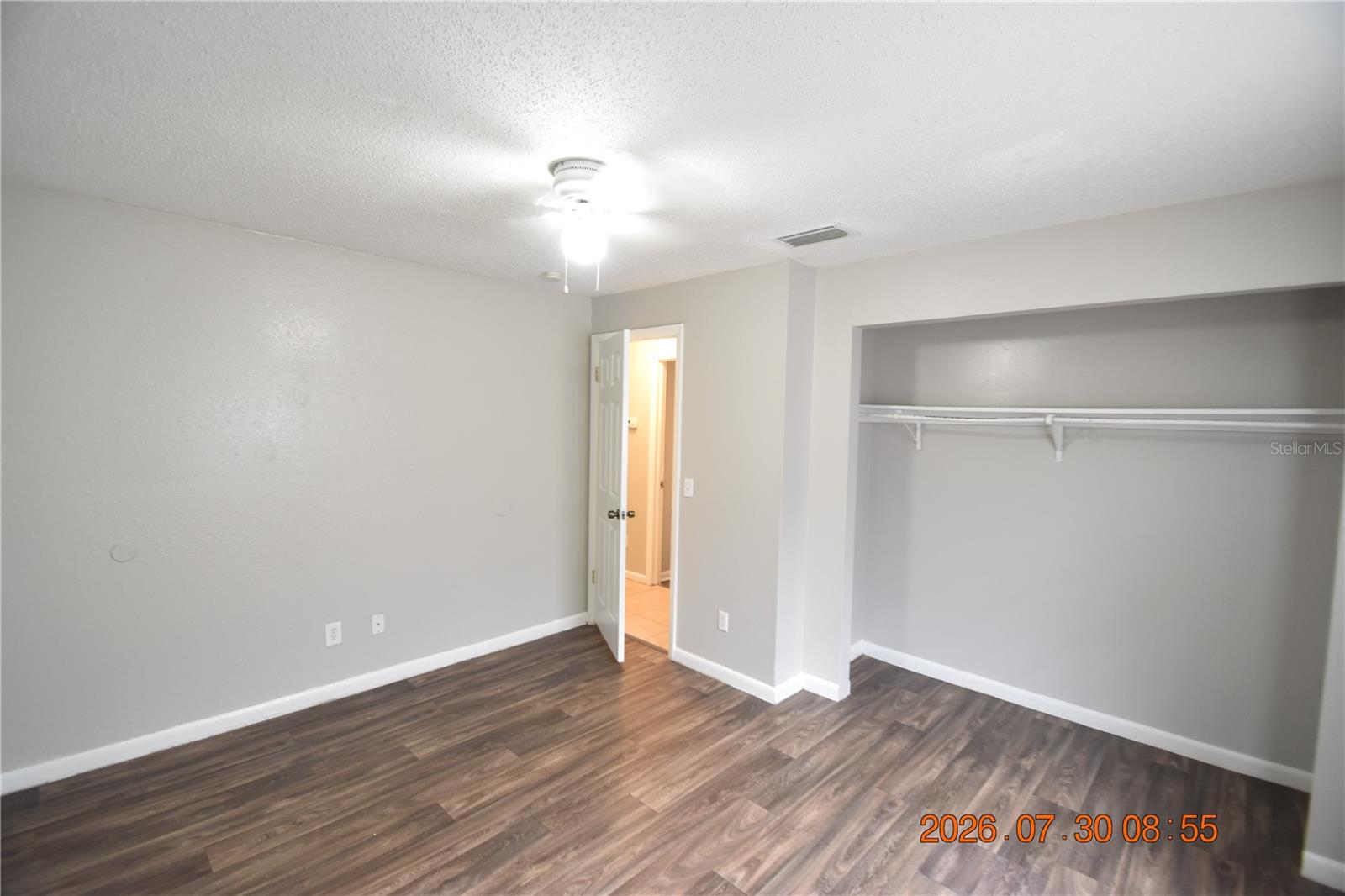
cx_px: 672
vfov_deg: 77.3
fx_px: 560
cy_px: 448
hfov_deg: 100.4
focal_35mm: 15
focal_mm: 10
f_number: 3.5
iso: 800
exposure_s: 1/20
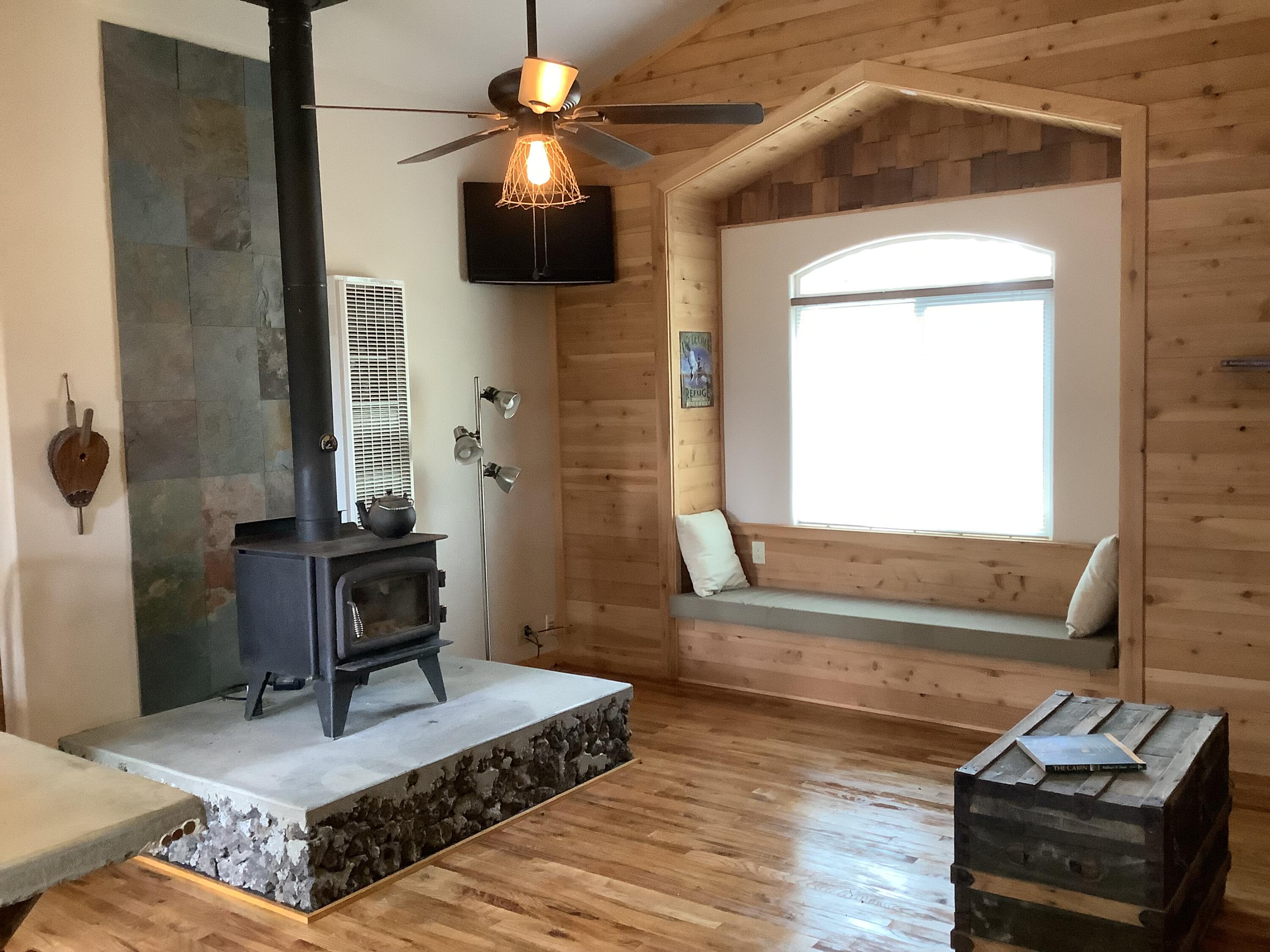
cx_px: 635
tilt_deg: -4.3
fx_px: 1137
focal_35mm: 31
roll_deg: +1.6
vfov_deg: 45.4
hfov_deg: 58.4
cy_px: 476
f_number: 2.4
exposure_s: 1/50
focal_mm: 3.3
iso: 320
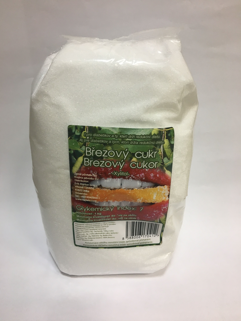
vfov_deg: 61.7
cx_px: 120
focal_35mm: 29
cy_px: 160
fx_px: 269
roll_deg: +0.6
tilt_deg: -29.8
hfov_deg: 48.2
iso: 50
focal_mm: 4.15
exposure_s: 1/33
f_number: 2.2
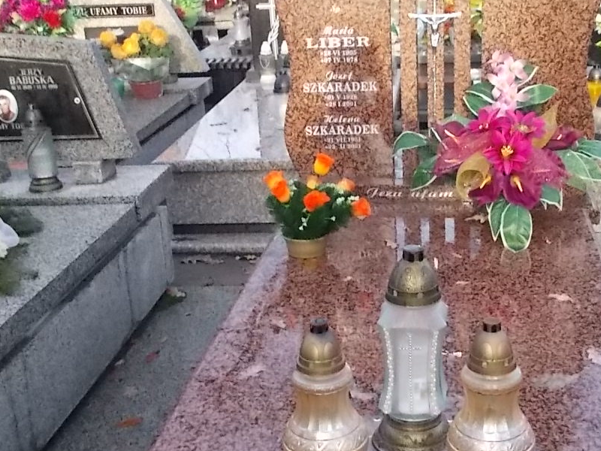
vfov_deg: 28.0
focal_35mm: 52
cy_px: 254
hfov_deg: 36.6
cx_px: 382
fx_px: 903
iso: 400
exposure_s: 1/100
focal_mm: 4.6
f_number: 8
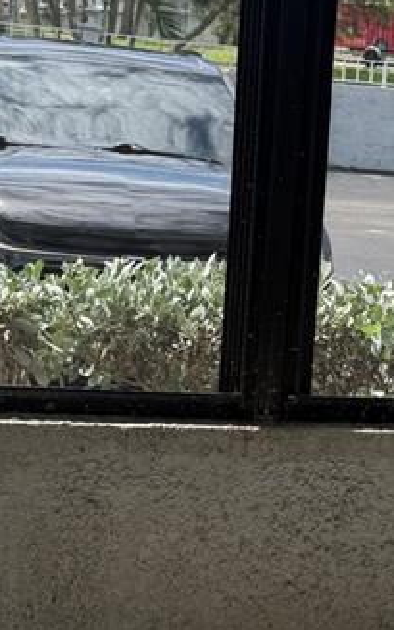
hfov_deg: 13.6
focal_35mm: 93
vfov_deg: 22.1
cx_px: 477
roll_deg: -6.8
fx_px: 1598
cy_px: 469
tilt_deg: -13.7
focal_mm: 6.76
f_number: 1.78
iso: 80
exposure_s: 1/2053
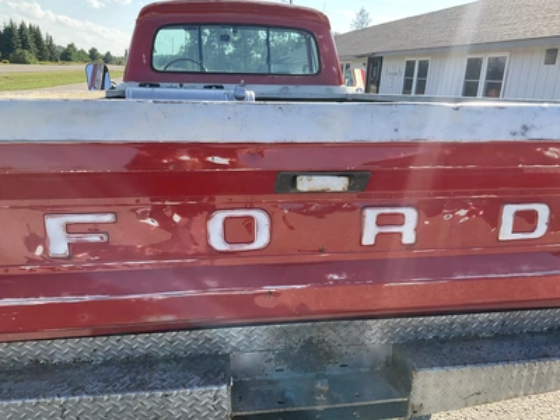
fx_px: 469
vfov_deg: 48.2
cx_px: 280
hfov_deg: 61.7
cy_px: 210
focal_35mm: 29
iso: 25
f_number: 1.8
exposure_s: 1/529
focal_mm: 3
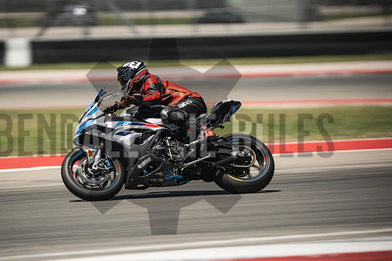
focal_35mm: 358
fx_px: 3898
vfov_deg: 3.8
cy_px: 137
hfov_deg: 5.8
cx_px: 164
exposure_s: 1/250
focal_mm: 200
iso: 160
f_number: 2
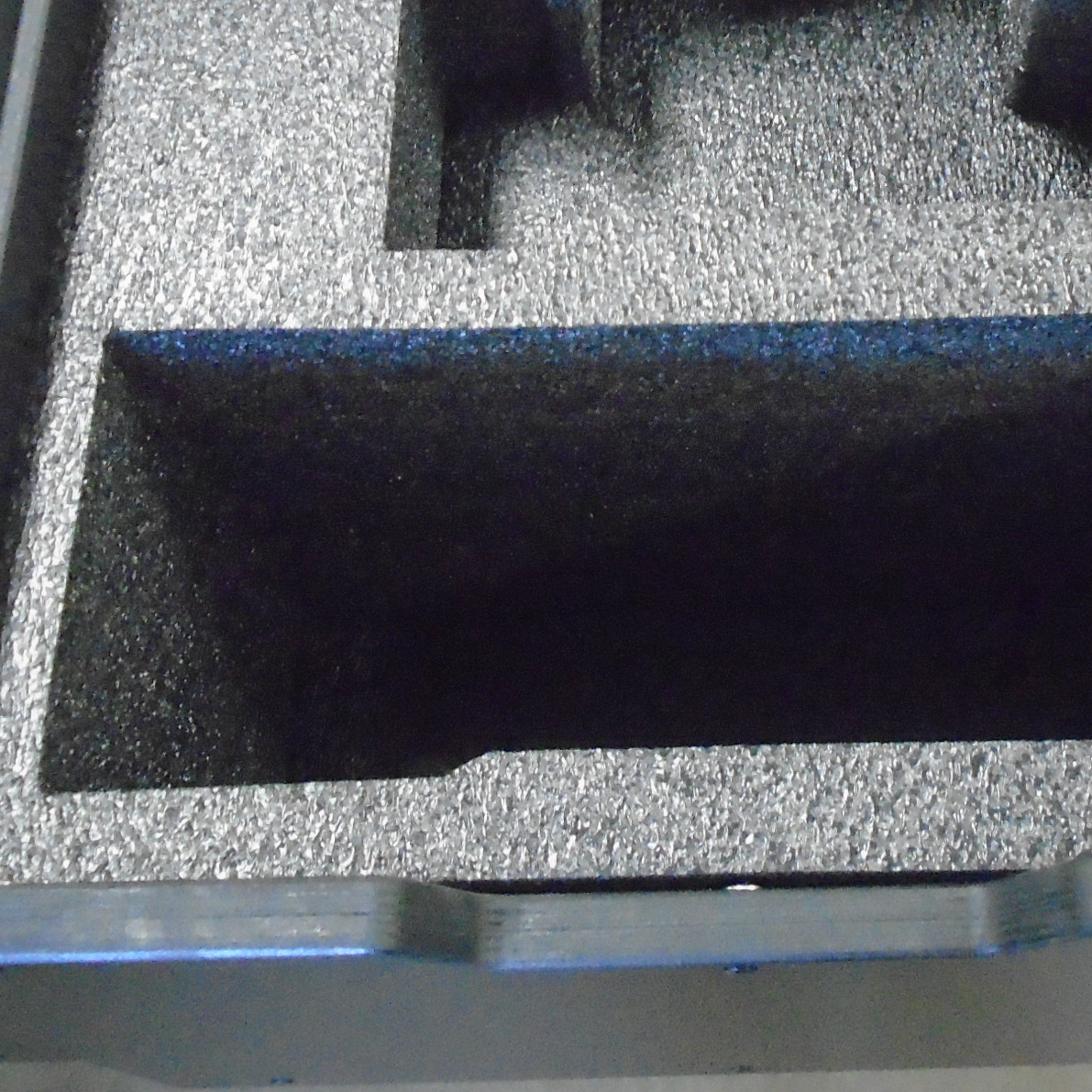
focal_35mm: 50
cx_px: 735
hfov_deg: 33.7
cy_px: 290
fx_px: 1785
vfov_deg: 33.4
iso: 1000
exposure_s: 1/60
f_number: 3.2
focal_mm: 4.6
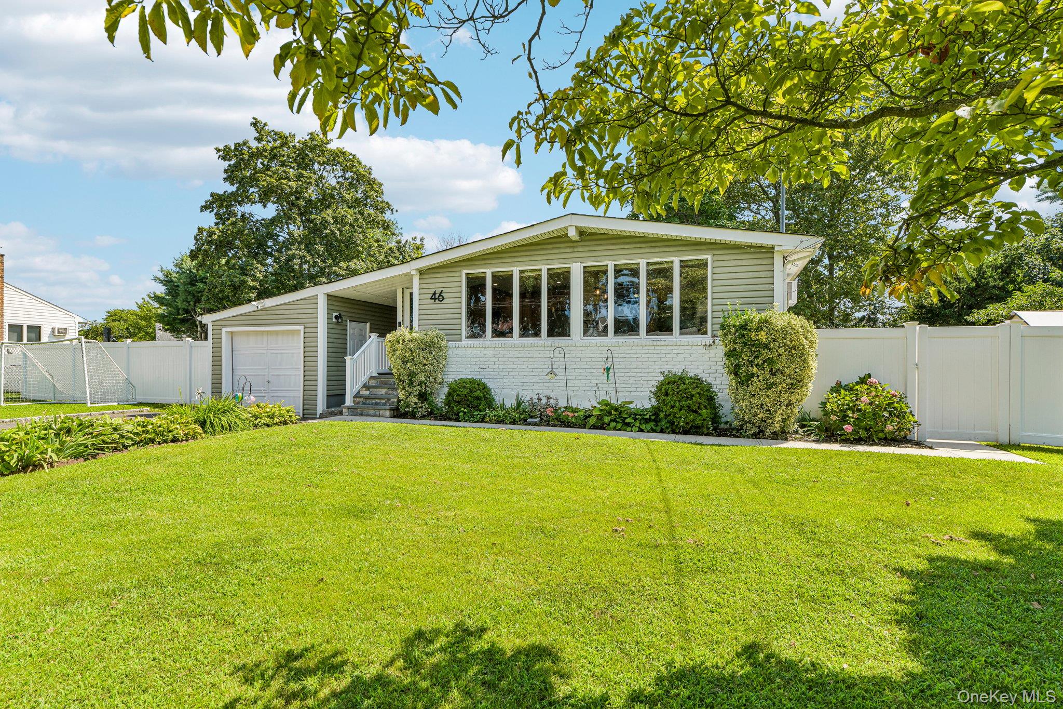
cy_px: 354
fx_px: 561
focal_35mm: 19
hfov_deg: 86.9
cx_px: 532
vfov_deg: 64.5
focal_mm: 19
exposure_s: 1/200
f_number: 9
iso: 160
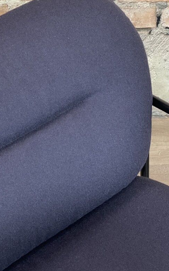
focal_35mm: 105
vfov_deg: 19.8
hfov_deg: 12.4
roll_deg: +0.8
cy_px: 118
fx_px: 773
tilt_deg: -38.8
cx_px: 139
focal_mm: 7.5
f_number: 2.2
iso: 250
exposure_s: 1/50
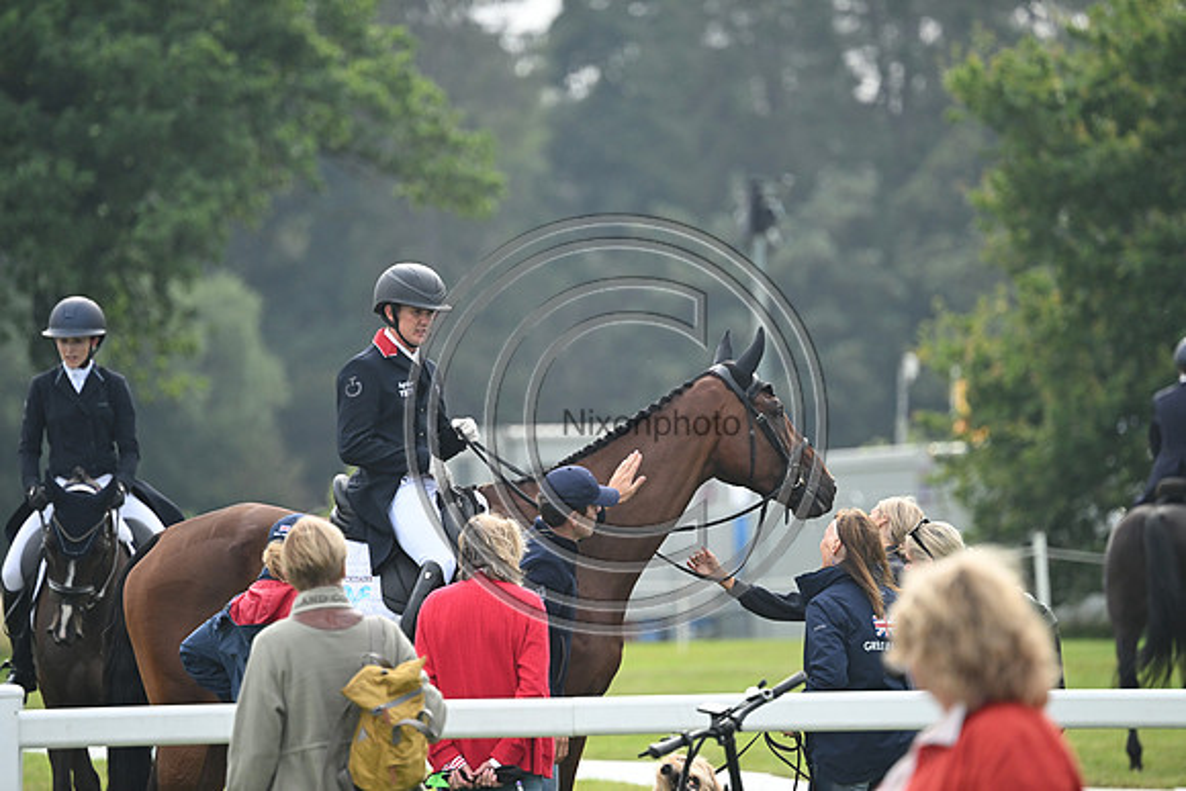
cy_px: 396
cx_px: 593
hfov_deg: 5.2
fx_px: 13180
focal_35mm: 400
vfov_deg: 3.4
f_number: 5.6
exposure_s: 1/1250
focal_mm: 400
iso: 1250
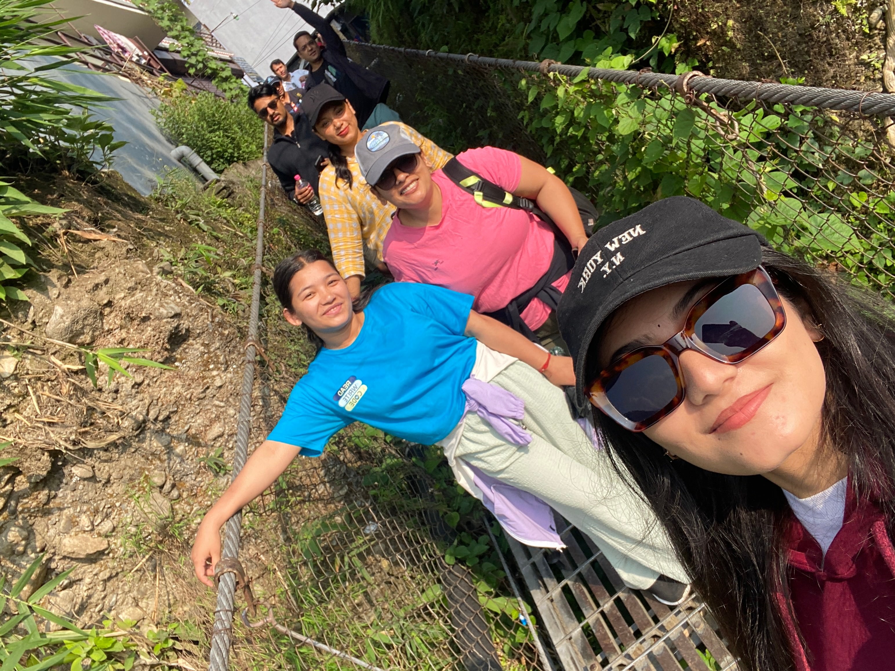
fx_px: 776
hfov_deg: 60.0
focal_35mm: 30
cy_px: 336
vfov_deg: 46.8
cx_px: 448
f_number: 2.2
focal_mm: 2.71
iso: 25
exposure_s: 1/581
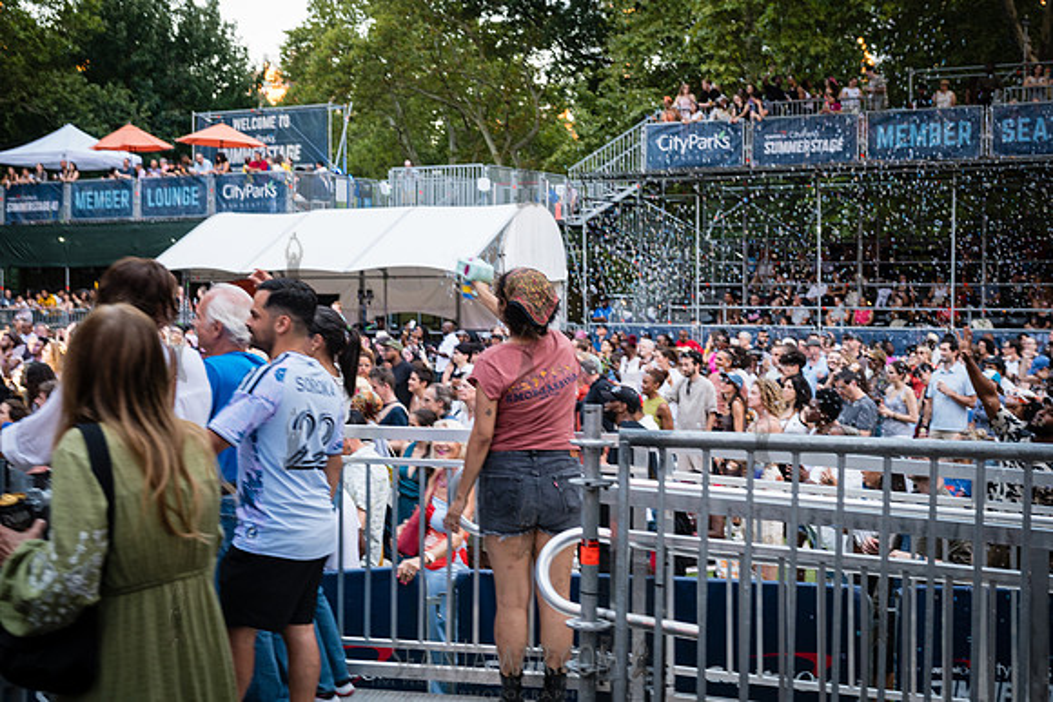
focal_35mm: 50
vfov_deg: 27.0
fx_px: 1463
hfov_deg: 39.6
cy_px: 351
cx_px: 526
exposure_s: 1/60
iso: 1250
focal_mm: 50
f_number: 4.5
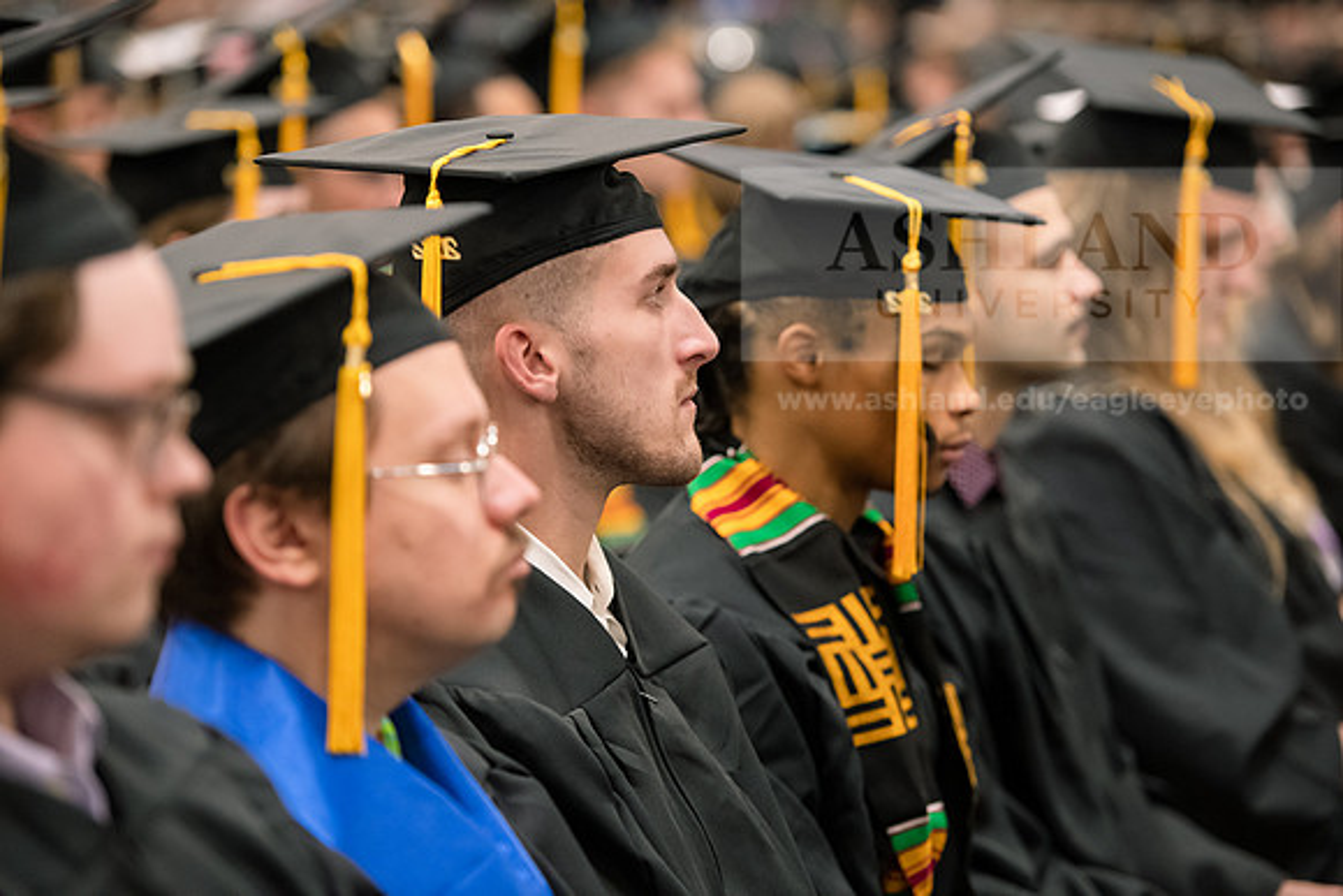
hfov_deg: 15.2
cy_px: 448
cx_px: 672
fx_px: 5037
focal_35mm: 135
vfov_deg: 10.2
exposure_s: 1/200
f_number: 3.2
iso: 3200
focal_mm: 135
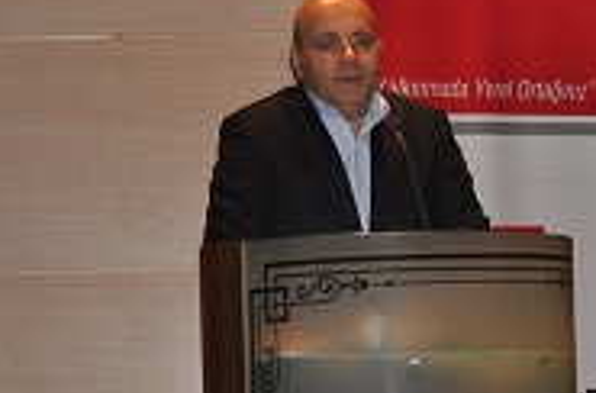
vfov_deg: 6.9
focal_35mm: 196
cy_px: 465
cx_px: 404
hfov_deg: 10.5
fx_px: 3234
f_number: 5
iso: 800
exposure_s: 1/60
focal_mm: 42
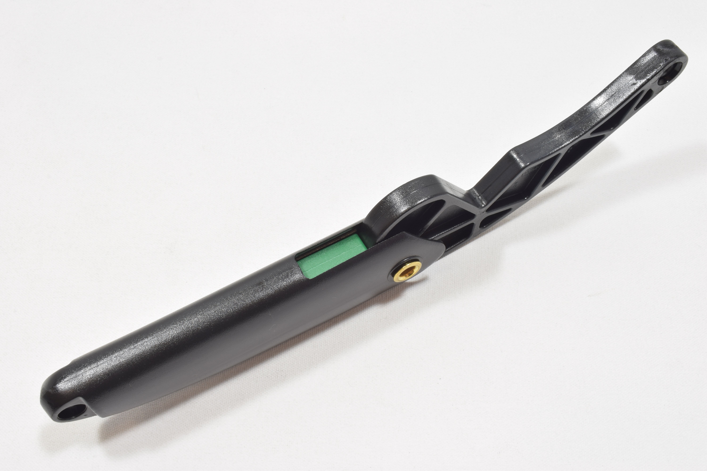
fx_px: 736
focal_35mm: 38
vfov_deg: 35.5
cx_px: 354
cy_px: 236
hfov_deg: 51.3
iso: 100
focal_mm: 25
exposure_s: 2
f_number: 25
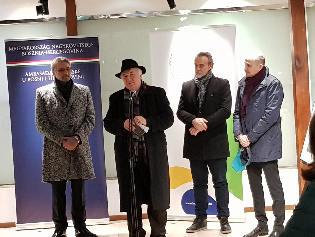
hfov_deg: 67.3
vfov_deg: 53.1
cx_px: 158
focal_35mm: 26
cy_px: 118
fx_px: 237
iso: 400
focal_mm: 4.2
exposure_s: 1/50
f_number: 1.7
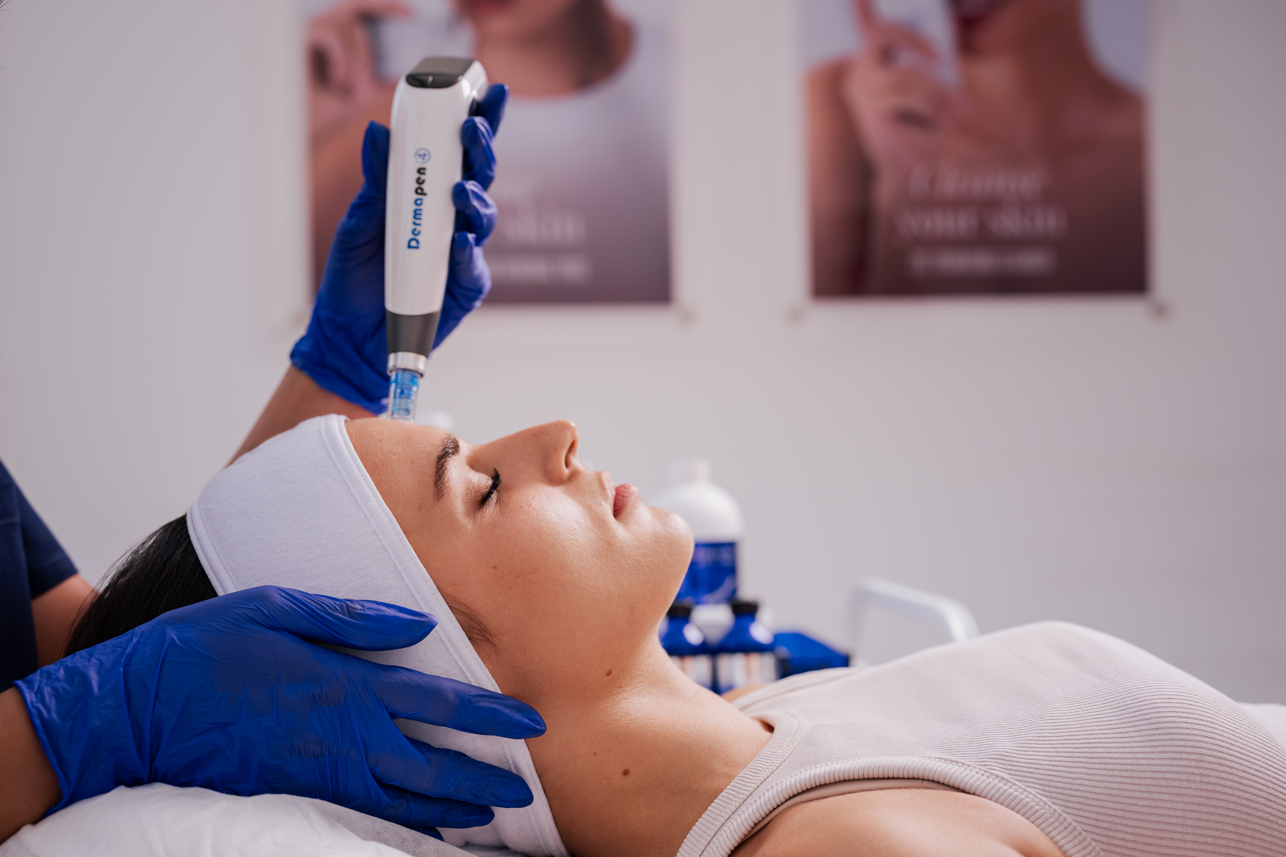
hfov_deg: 39.6
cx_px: 643
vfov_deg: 27.0
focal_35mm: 50
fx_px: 1786
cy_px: 428
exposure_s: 1/250
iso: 125
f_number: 4
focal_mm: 50
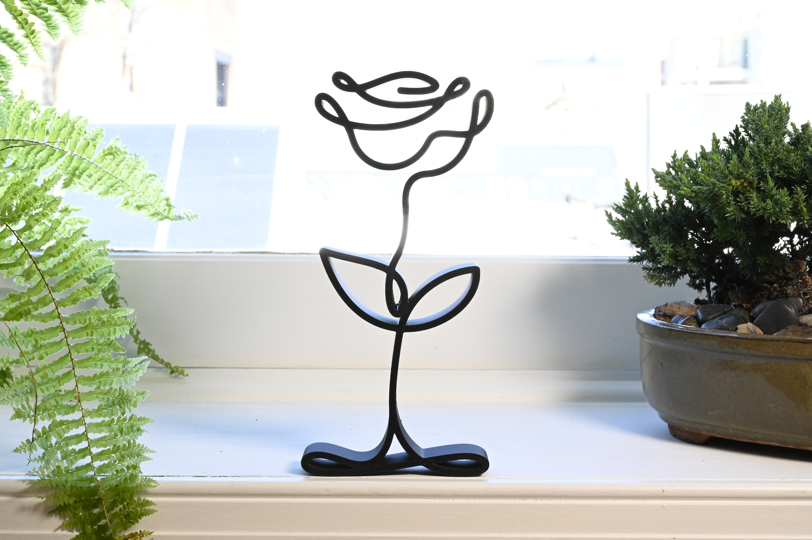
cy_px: 270
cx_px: 406
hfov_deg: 28.9
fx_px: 1578
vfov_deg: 19.4
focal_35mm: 70
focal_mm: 70
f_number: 18
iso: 4000
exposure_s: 1/125
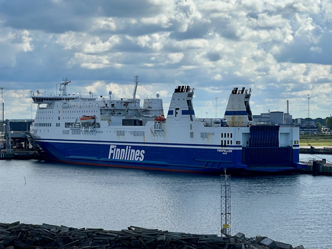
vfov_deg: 19.1
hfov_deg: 25.3
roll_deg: +0.4
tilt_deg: +1.7
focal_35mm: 77
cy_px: 124
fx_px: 739
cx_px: 166
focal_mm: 9
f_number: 2.8
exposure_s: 1/1575
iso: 32
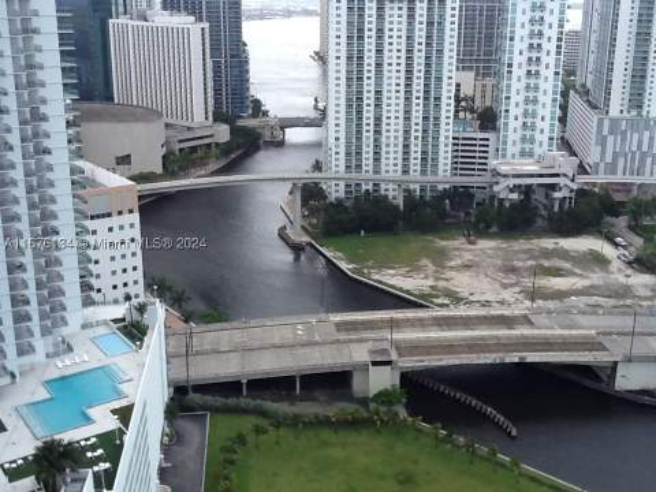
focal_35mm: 32
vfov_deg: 44.2
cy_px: 246
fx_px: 606
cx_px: 328
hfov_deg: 56.8
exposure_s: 1/863
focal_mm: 2.03
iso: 80
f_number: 2.4
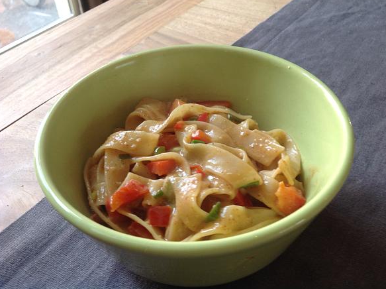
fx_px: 401
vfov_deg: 39.6
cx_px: 192
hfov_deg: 51.4
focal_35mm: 36
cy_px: 143
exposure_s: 1/15
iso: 80
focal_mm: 4.28
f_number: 2.4
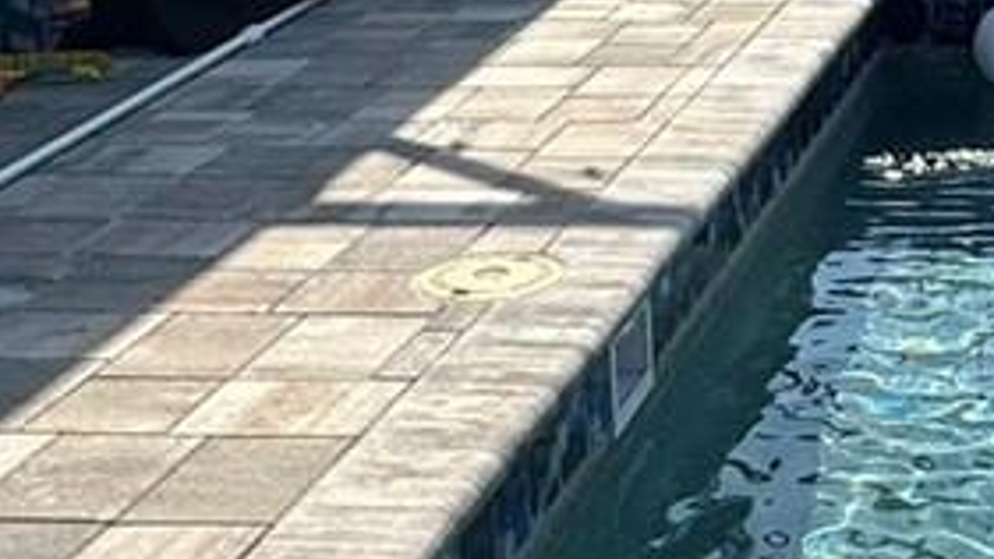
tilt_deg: -12.7
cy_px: 53
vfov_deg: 13.8
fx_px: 2293
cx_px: 1185
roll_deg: -1.0
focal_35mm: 87
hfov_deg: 22.6
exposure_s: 1/1043
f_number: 2.2
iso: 40
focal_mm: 2.22
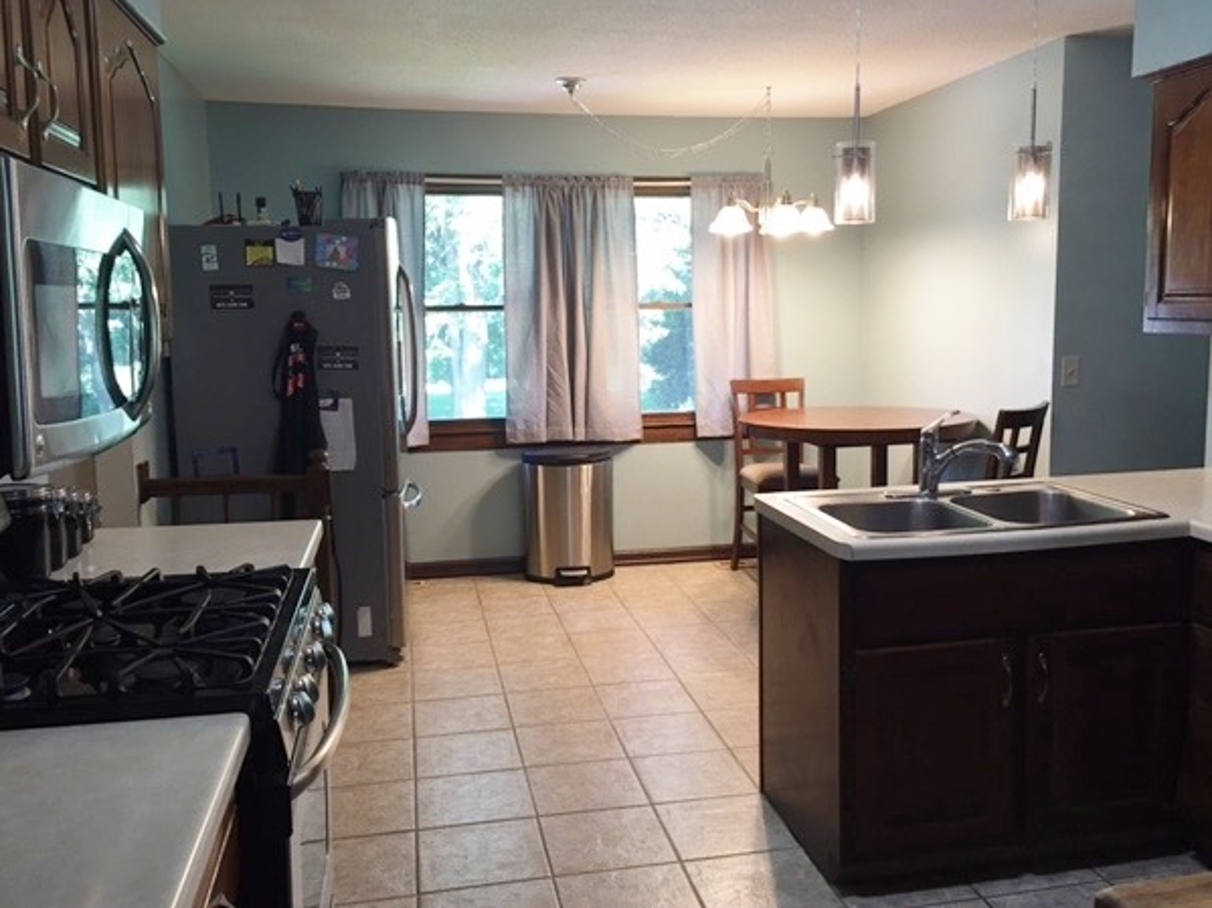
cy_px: 451
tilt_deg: -5.9
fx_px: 1085
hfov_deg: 58.3
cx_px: 645
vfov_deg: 45.4
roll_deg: -0.1
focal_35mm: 31
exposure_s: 1/15
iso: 40
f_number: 2.2
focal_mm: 4.15
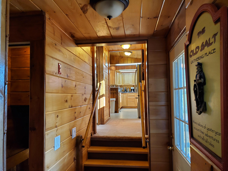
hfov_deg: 67.3
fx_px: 171
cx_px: 114
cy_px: 86
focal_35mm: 26
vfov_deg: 53.1
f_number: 2.4
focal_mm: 4.3
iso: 200
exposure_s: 1/59
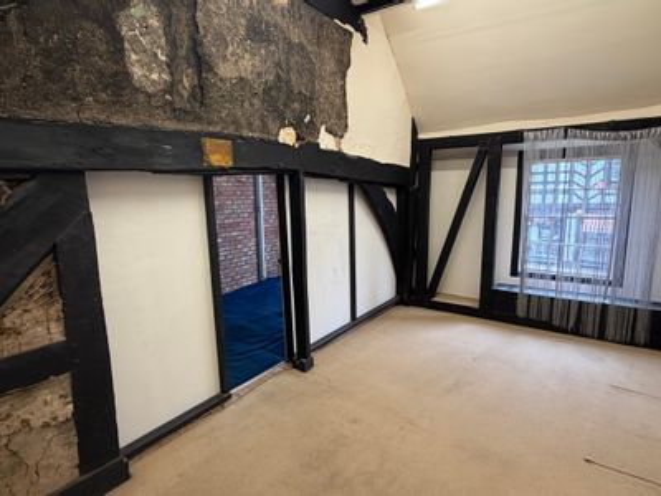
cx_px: 330
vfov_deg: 85.7
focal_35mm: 14
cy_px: 248
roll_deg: +0.7
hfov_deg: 102.1
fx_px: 267
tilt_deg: -9.3
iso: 200
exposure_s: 1/50
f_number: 2.2
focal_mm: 2.22
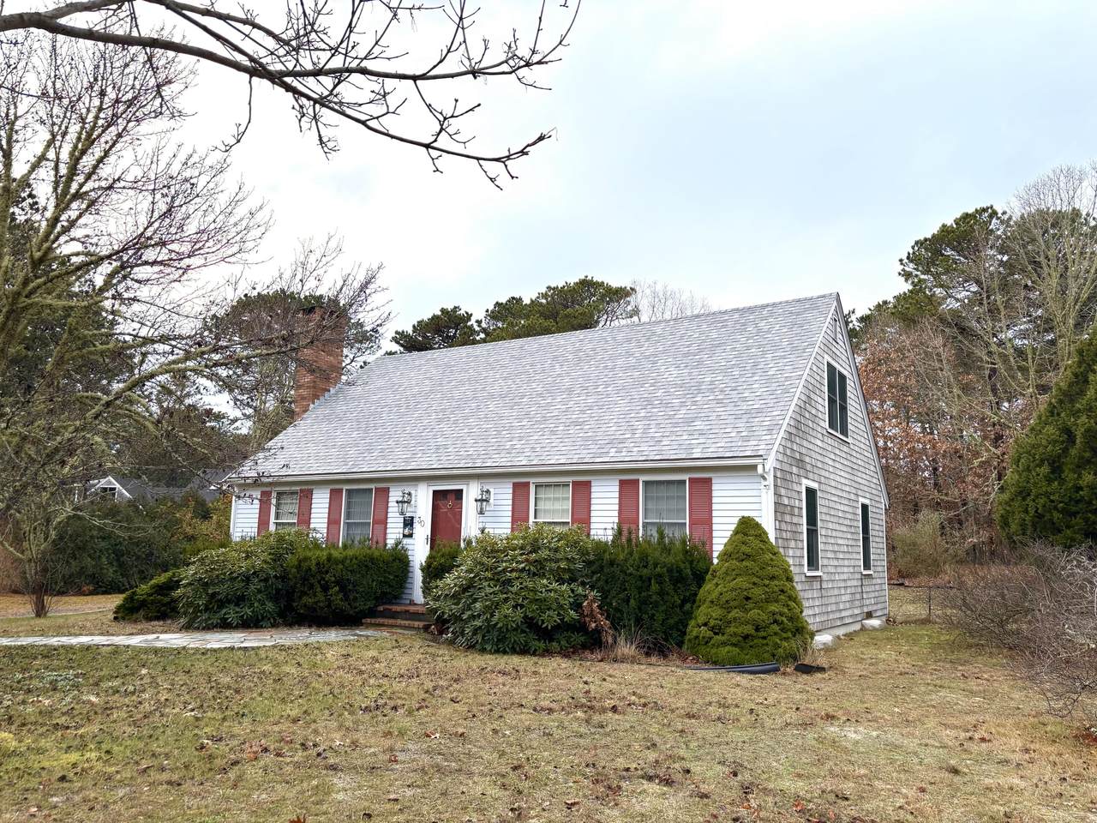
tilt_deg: +9.0
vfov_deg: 53.1
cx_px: 548
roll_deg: -1.9
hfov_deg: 67.3
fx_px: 824
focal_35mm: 26
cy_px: 412
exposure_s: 1/781
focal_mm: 5.96
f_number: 1.6
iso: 50
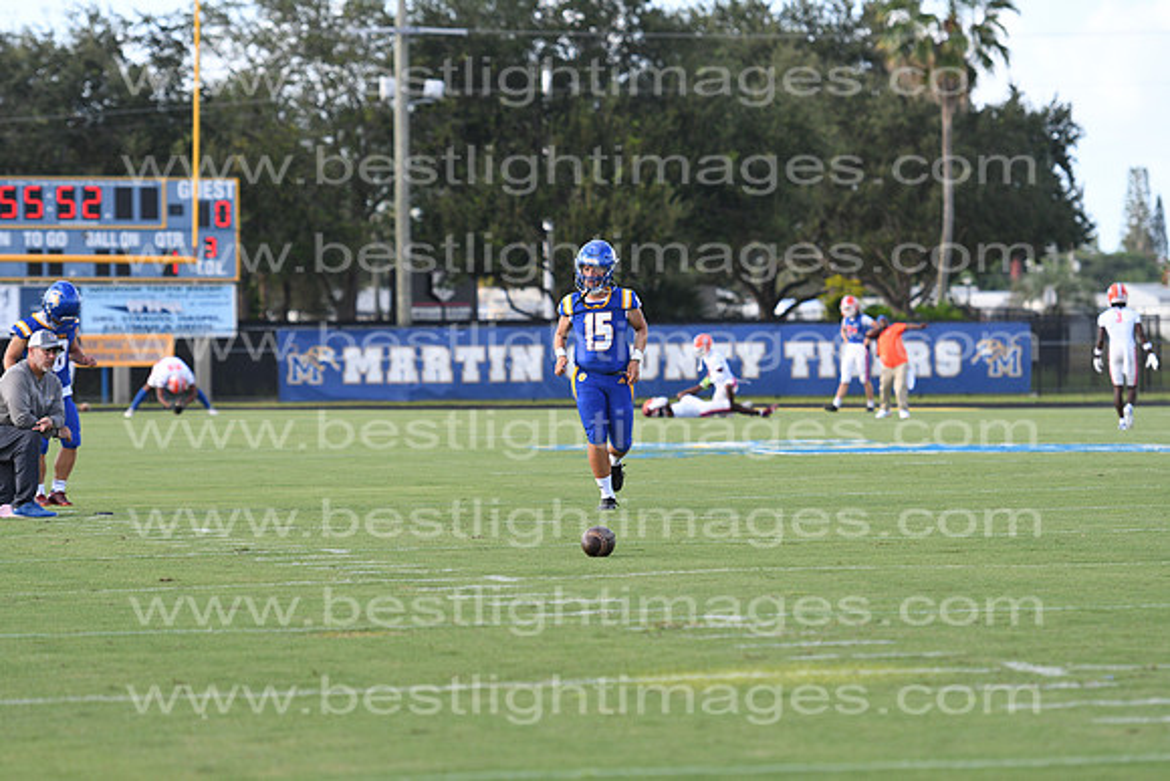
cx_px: 585
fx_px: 6582
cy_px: 390
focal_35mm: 202
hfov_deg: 10.2
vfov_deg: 6.8
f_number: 4
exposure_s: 1/800
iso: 200
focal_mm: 135
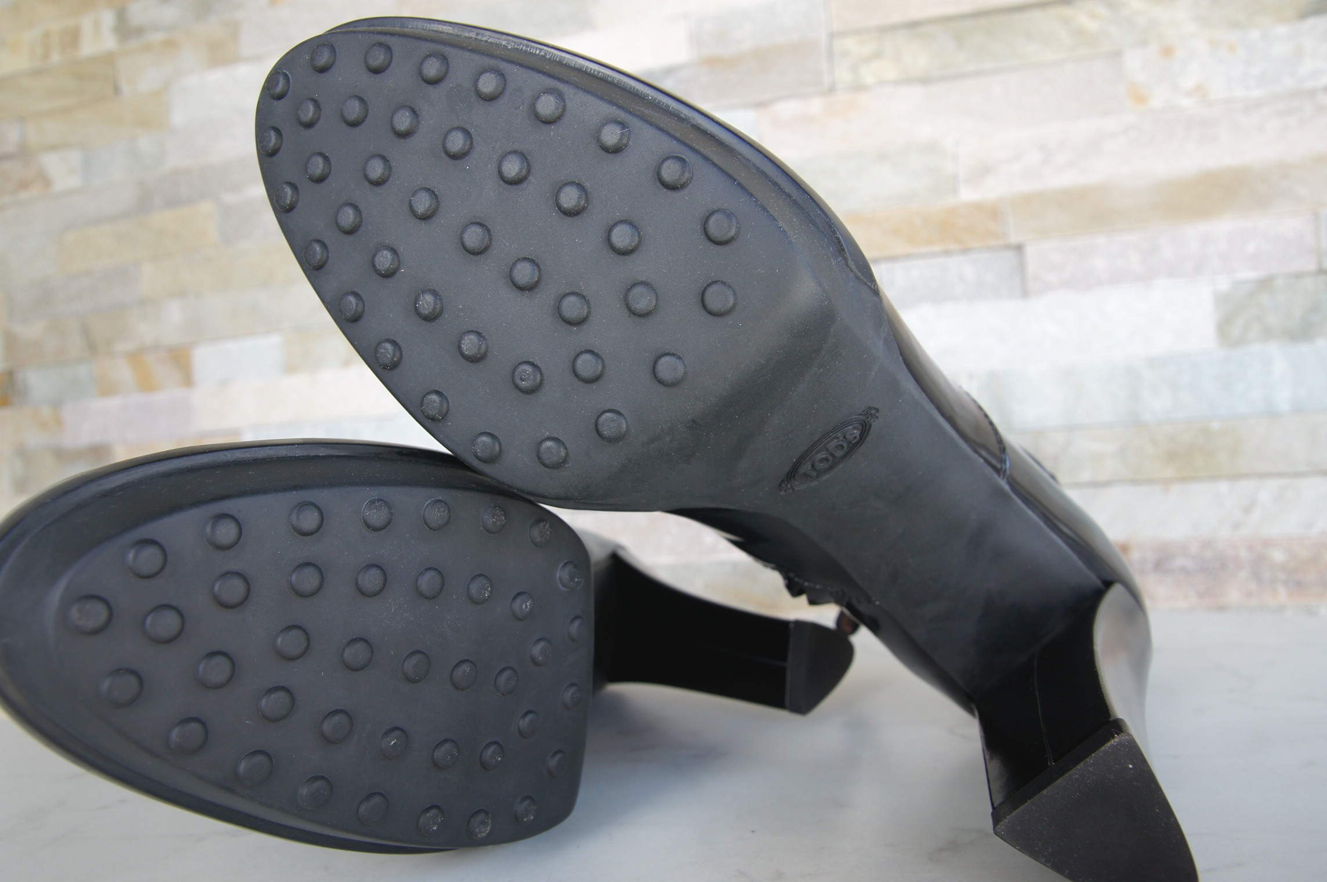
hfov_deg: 70.5
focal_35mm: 26
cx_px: 664
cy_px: 441
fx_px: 939
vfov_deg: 50.3
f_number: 6.3
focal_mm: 17
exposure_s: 1/60
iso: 200
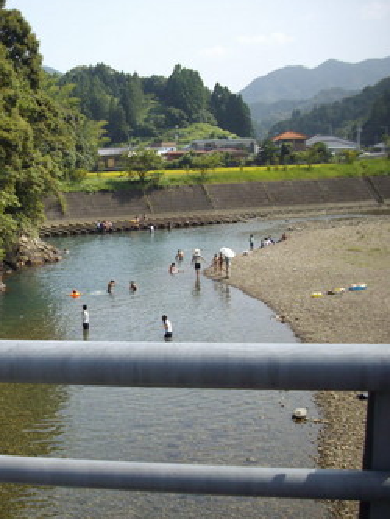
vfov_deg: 38.2
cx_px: 45
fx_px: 751
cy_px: 259
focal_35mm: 50
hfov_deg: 28.1
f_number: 5.6
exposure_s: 1/160
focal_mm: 6.2
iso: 80
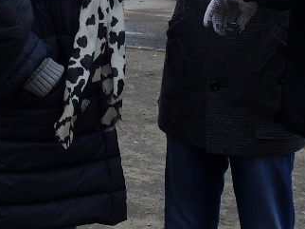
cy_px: -45
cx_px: 122
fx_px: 1065
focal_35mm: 121
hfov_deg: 16.3
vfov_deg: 12.0
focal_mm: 6.3
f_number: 2.8
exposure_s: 1/500
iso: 80
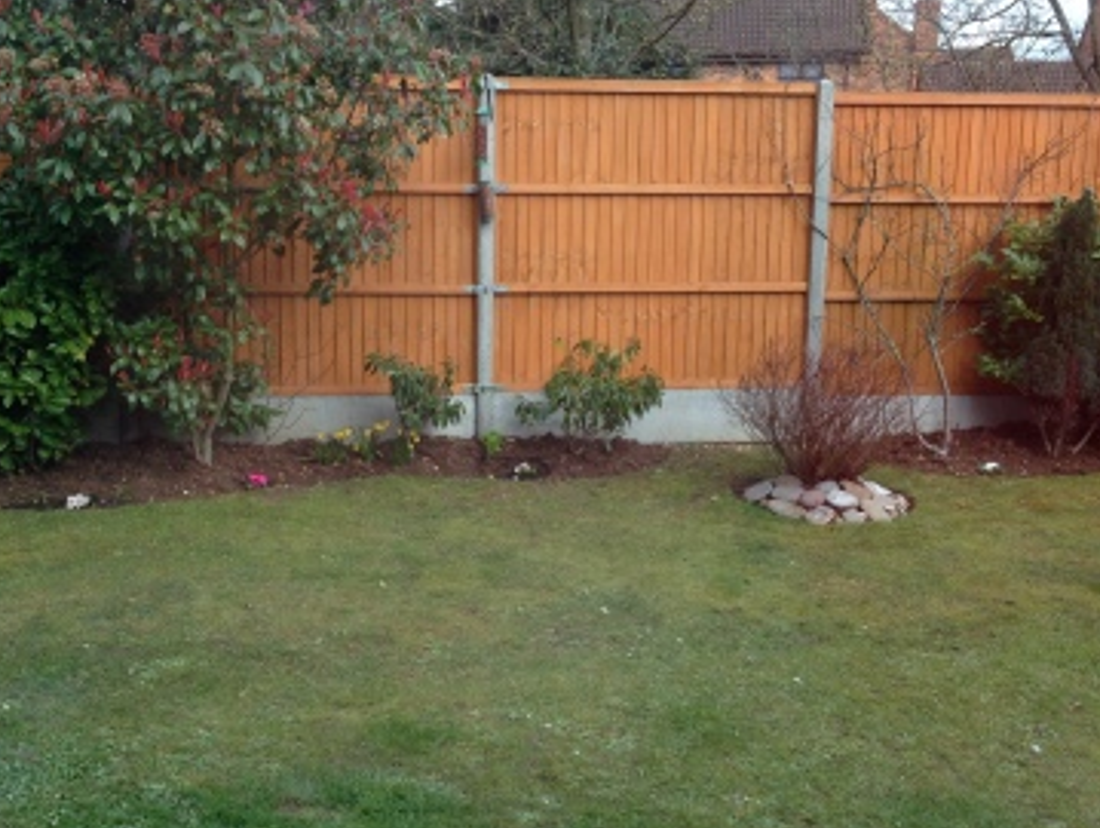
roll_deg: -0.5
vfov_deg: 30.9
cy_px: 420
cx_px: 490
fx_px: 1495
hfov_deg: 40.3
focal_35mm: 47
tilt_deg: -8.9
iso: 80
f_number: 2.4
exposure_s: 1/120
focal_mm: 4.12
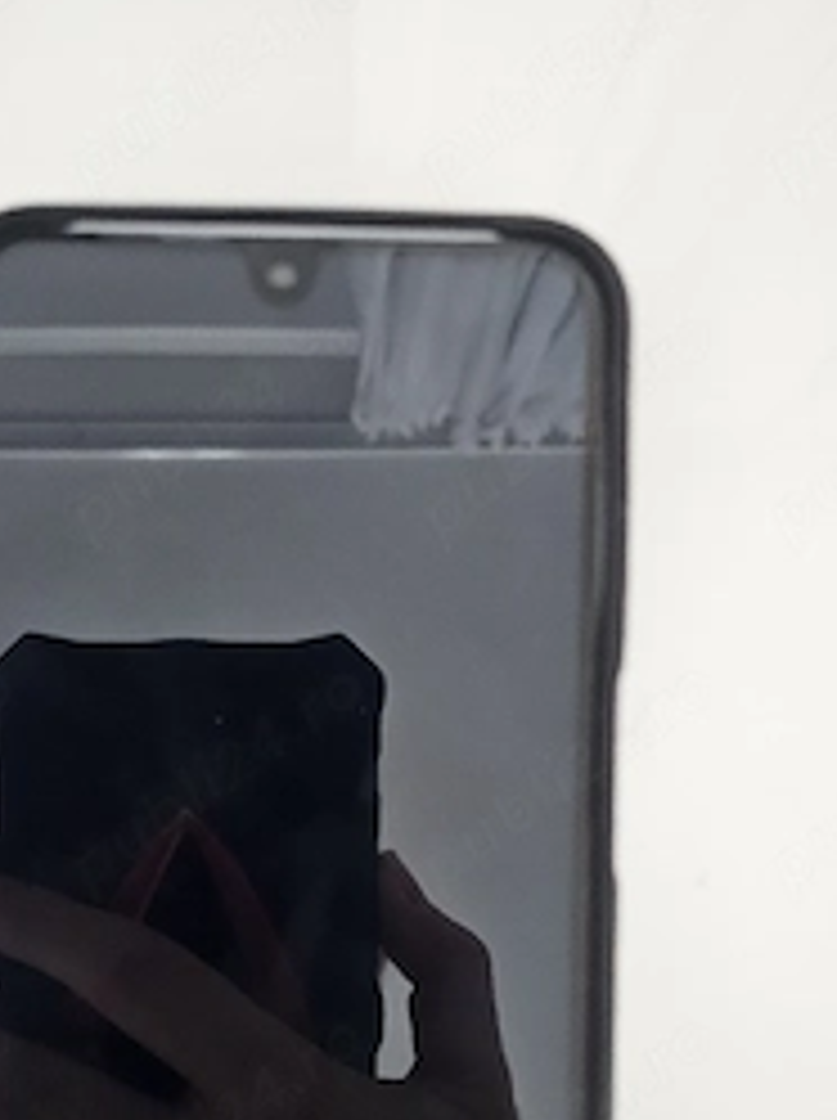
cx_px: 306
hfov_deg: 38.3
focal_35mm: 37
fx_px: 1196
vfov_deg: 48.4
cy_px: 832
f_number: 1.7
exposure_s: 1/26
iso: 1250
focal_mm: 6.3
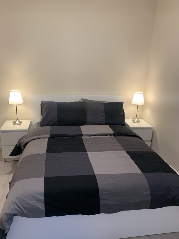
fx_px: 193
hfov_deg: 49.7
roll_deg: -2.3
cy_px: 127
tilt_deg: -18.0
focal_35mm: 28
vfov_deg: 63.4
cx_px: 88
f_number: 1.8
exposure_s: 1/60
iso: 160
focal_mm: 4.25
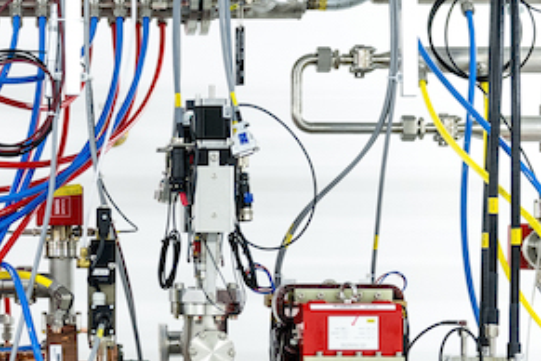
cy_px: 274
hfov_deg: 20.2
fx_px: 1488
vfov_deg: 13.8
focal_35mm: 99
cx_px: 61
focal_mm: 36
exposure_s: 1/80
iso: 500
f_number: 2.8
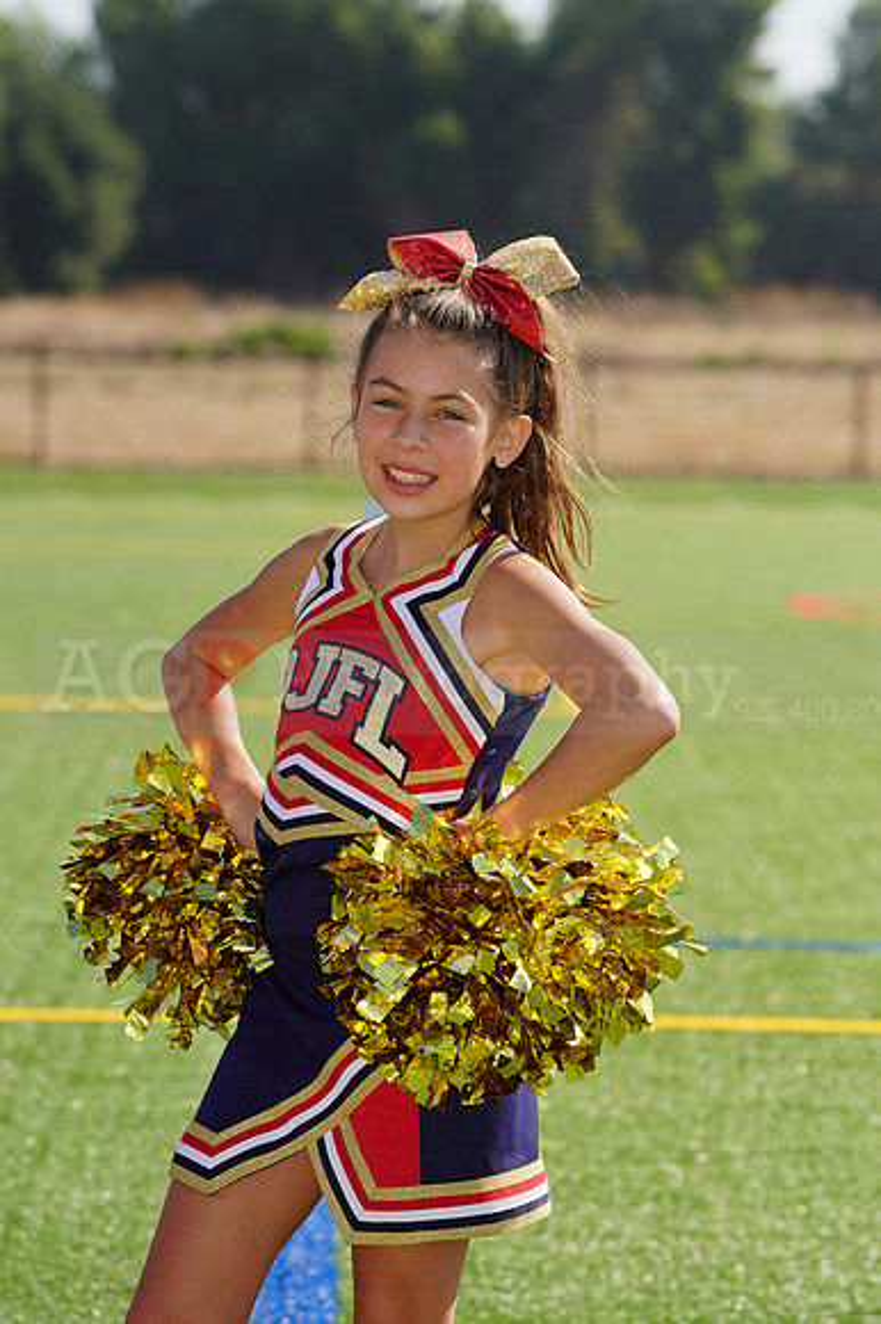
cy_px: 662
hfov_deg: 7.0
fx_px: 7203
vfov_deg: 10.5
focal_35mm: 196
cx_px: 440
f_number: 9
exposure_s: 1/250
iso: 100
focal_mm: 196
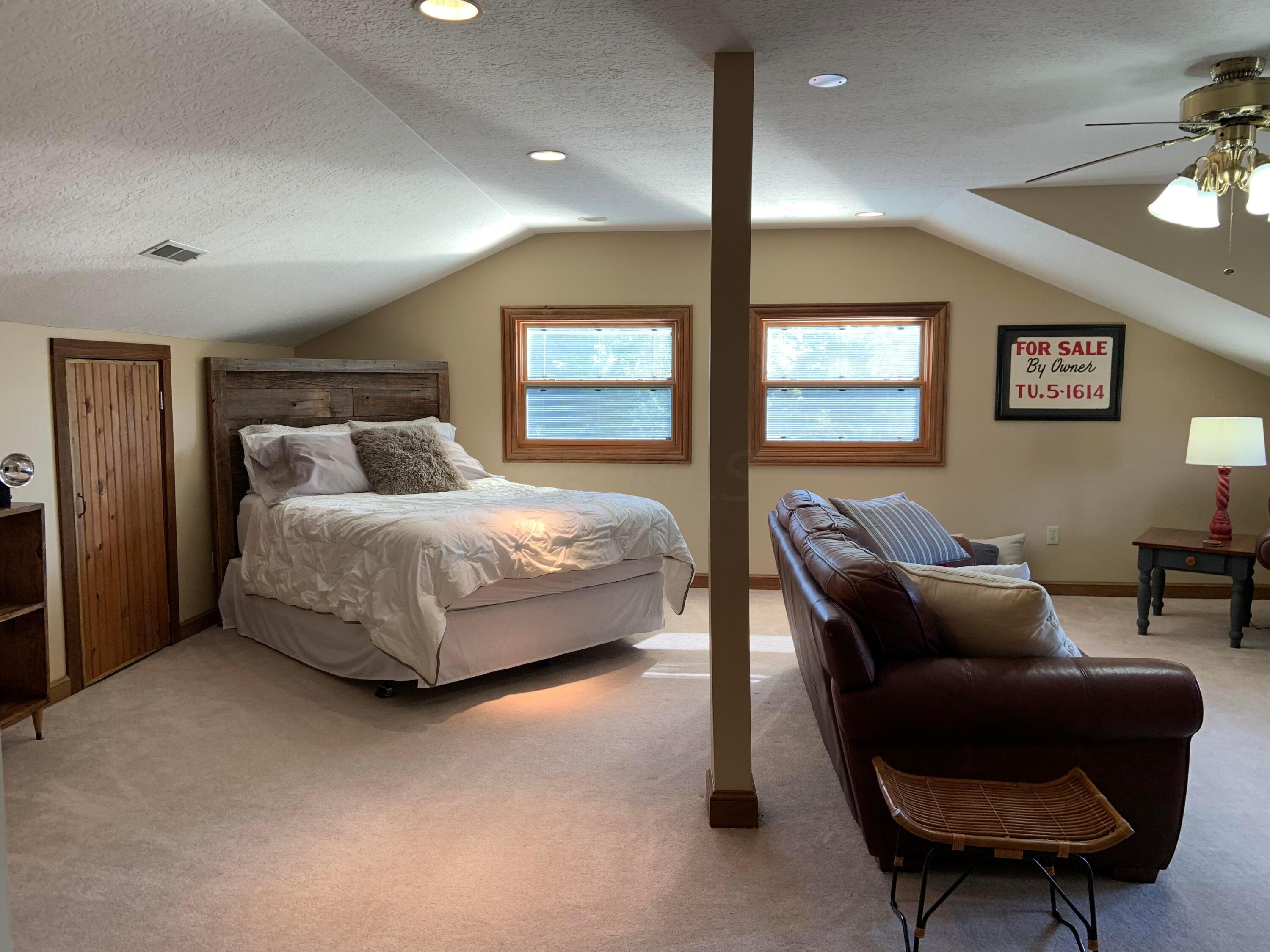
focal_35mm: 26
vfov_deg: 53.1
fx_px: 954
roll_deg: +0.3
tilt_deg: -4.7
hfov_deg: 67.3
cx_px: 635
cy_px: 476
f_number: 1.8
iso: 64
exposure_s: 1/120
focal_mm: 4.25
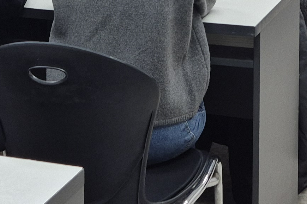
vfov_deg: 11.4
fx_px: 938
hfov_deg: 18.3
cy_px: -180
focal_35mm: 110
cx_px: 272
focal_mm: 5.4
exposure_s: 1/120
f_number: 1.8
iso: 80
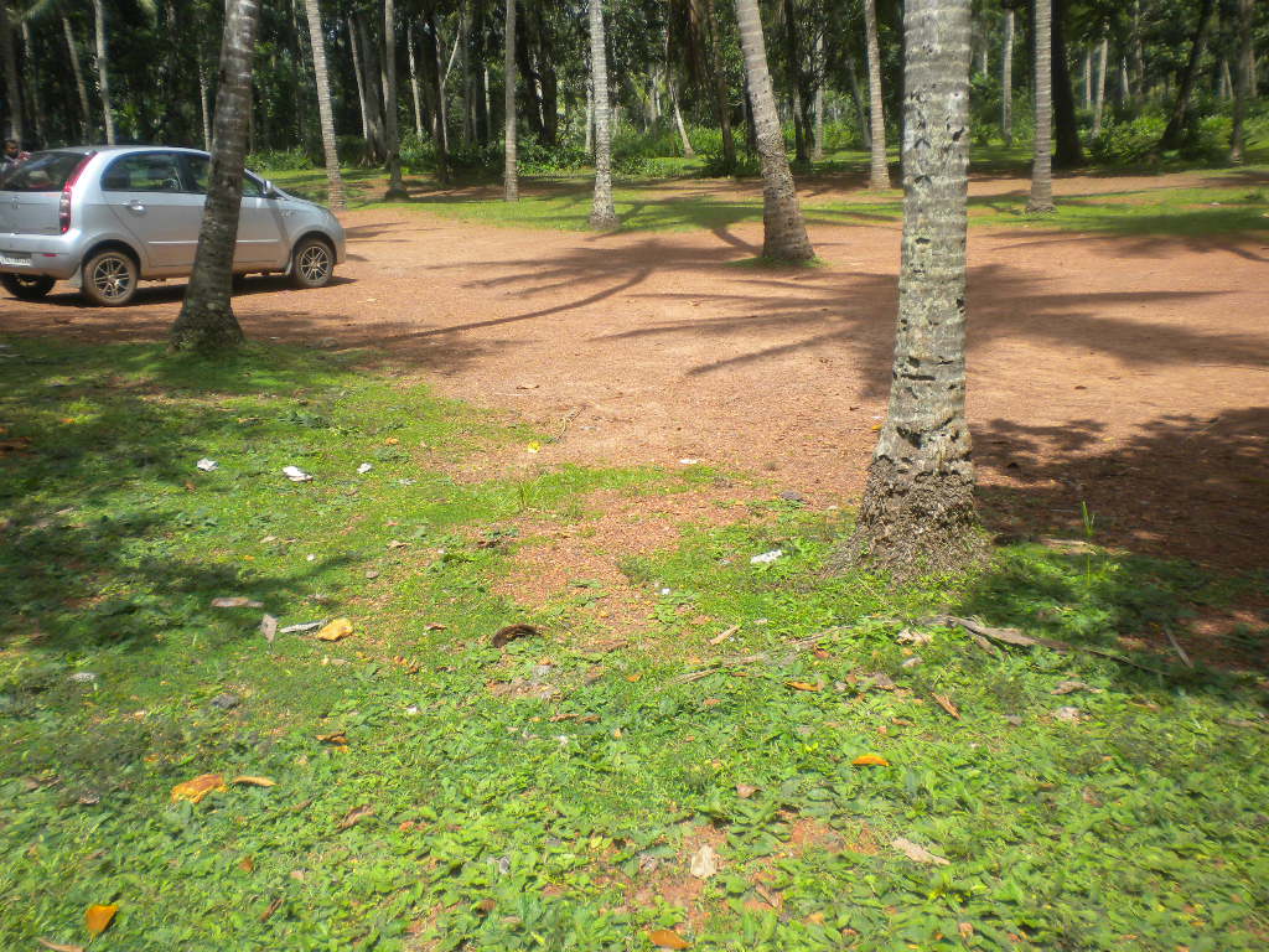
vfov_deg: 40.7
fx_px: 1283
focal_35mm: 35
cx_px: 634
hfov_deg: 52.6
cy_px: 476
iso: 113
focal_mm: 6.3
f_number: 4.6
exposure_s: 1/440
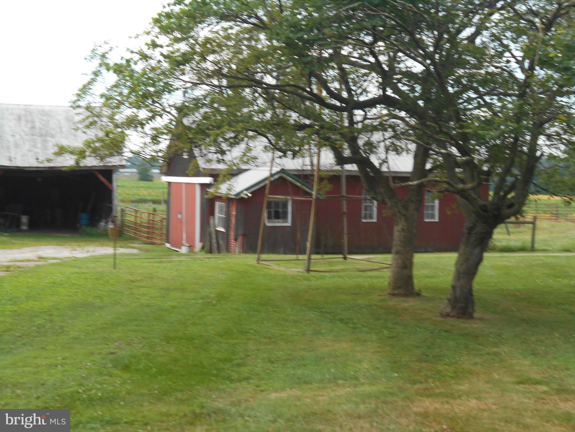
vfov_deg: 26.1
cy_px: 216
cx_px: 288
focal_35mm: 56
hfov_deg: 34.3
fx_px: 930
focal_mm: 10
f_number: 4.9
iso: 80
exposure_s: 1/100
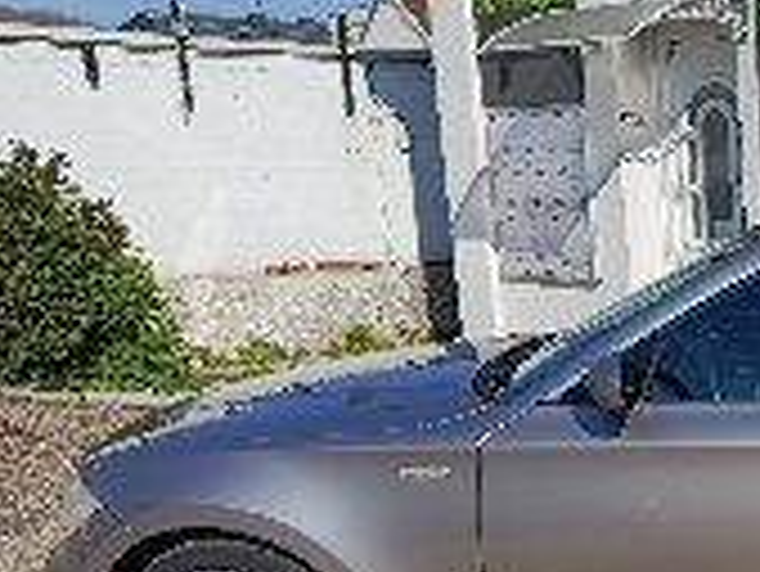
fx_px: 1296
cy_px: 509
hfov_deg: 28.4
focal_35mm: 59
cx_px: 917
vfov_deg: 24.2
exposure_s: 1/838
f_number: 1.7
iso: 51
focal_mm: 5.24
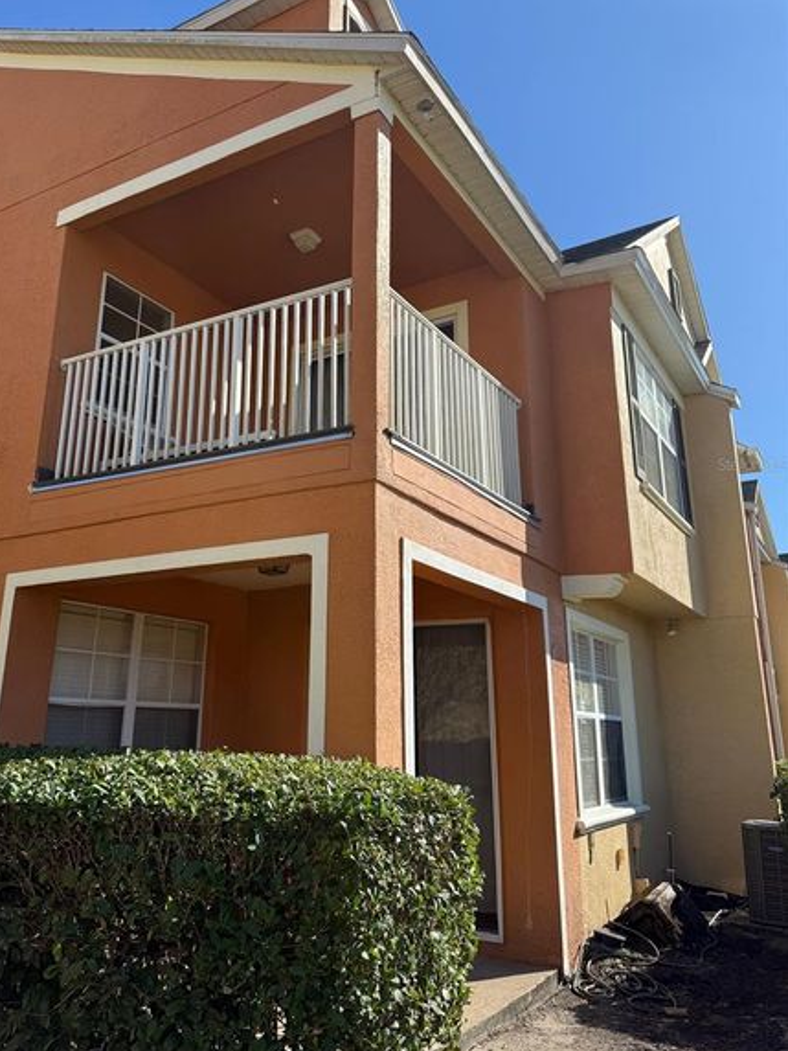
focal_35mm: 28
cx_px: 331
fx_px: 850
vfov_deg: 63.2
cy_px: 464
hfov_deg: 49.5
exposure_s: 1/2907
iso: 80
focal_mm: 6.76
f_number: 1.78
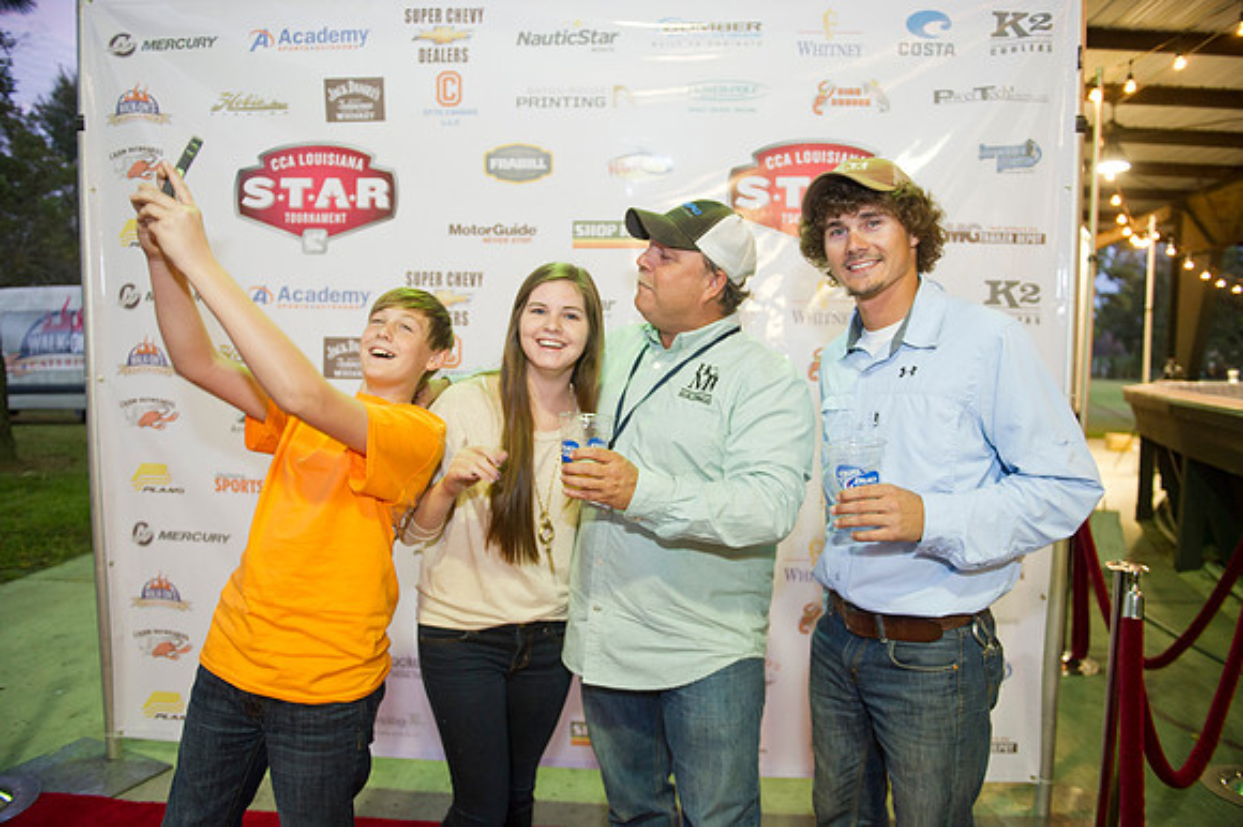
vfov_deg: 53.1
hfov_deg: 73.8
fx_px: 828
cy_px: 414
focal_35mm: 24
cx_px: 622
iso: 1000
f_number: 2.8
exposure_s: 1/80
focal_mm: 24
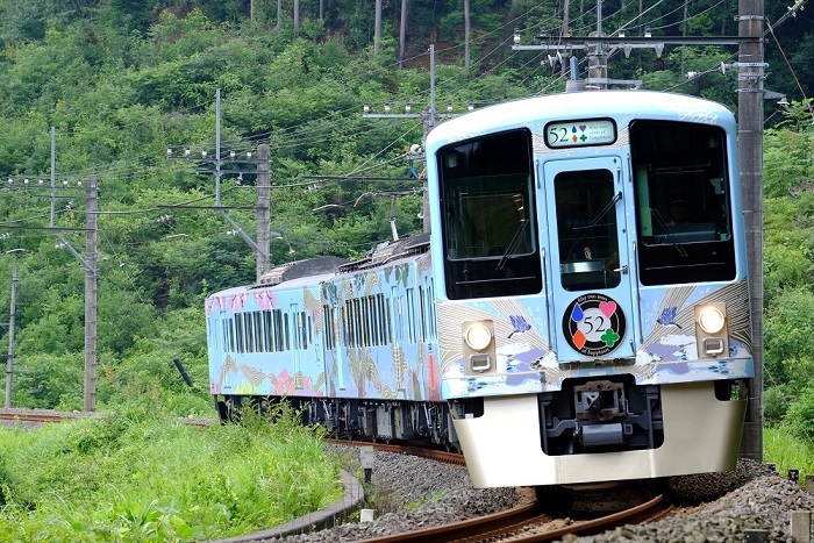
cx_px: 407
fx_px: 4794
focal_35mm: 212
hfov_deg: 9.7
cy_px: 272
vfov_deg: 6.5
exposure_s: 1/500
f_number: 9
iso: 1600
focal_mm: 141.3
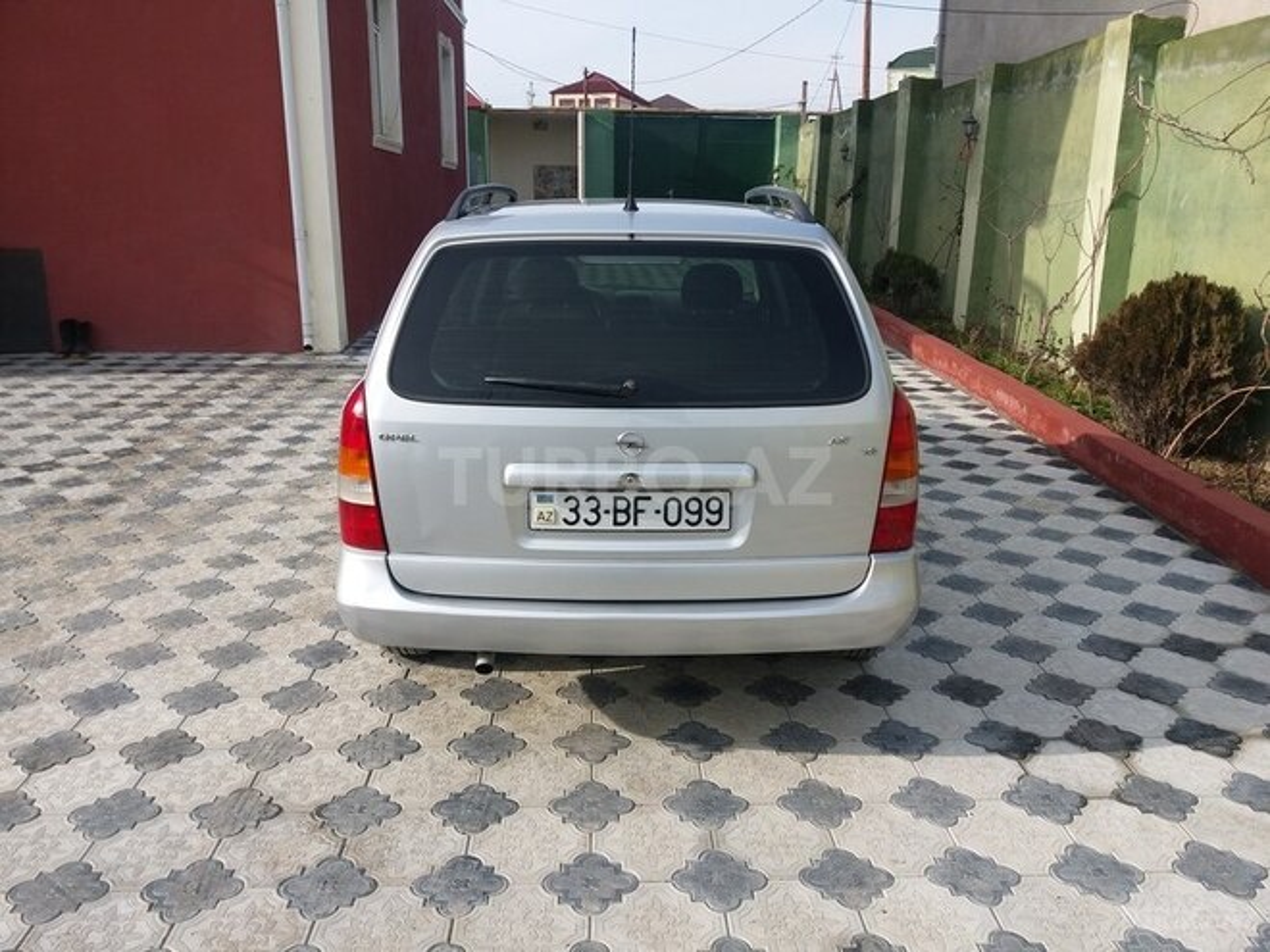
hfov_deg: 63.4
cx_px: 635
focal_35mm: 28
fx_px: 1027
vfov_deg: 49.7
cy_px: 476
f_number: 1.9
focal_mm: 3.7
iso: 40
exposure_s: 1/740
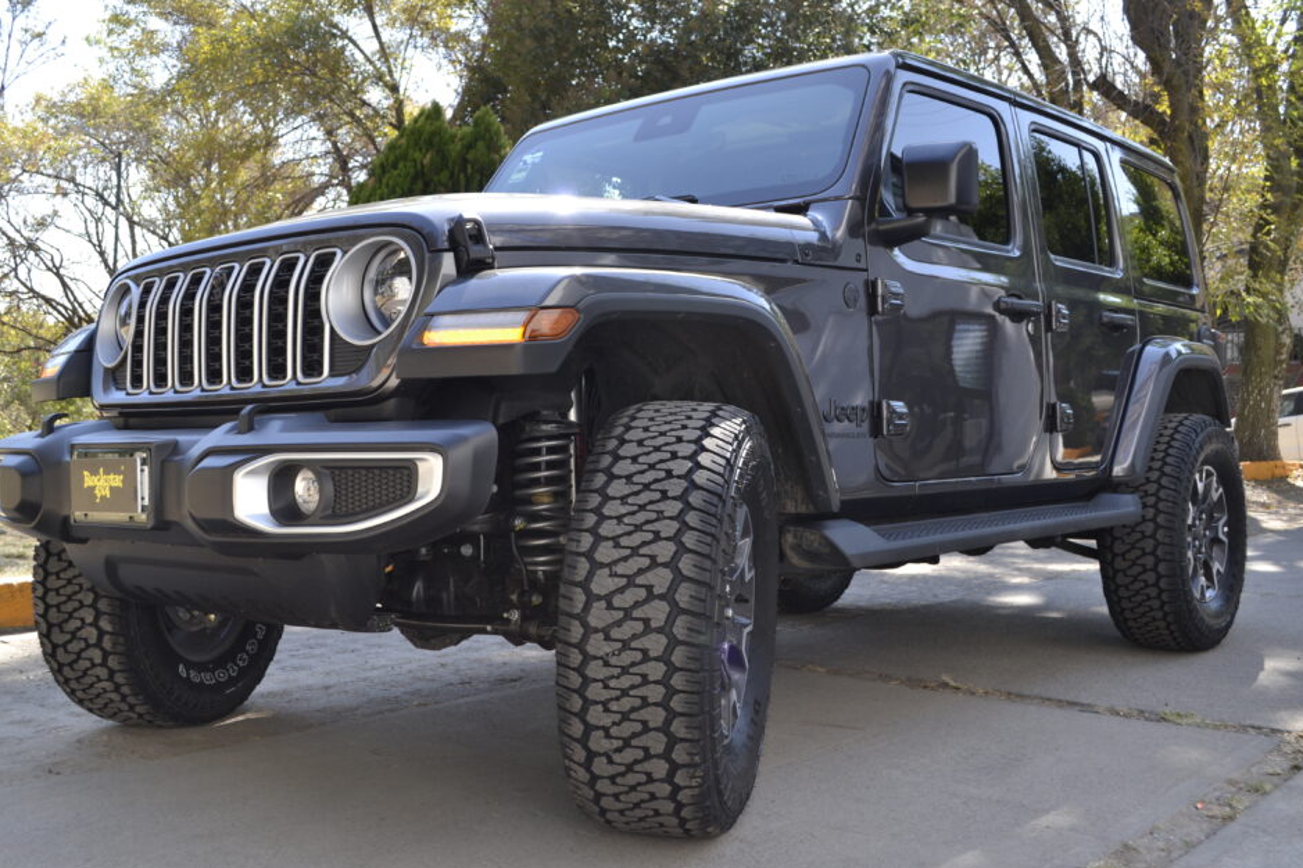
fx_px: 1303
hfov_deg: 53.1
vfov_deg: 36.9
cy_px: 407
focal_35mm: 36
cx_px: 642
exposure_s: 1/125
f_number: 5.6
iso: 160
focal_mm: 22
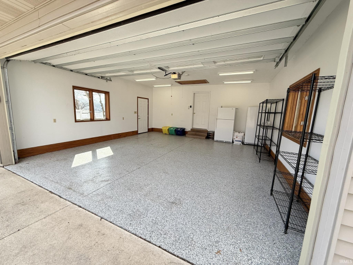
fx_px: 143
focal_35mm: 14
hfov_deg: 102.1
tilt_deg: -7.9
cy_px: 132
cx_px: 176
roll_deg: -1.5
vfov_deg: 85.7
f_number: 2.2
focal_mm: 2.22
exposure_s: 1/439
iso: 64
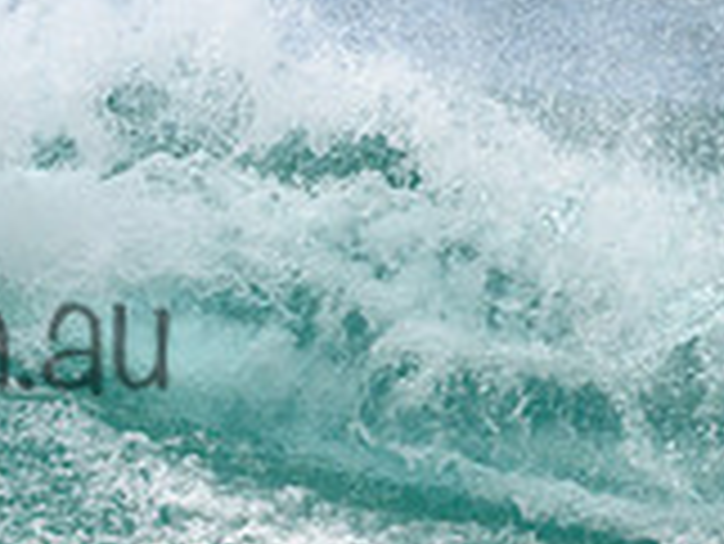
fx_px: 58041
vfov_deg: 0.5
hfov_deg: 0.7
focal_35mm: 2773
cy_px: 285
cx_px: -306
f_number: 11
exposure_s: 1/2000
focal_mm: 800
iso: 900
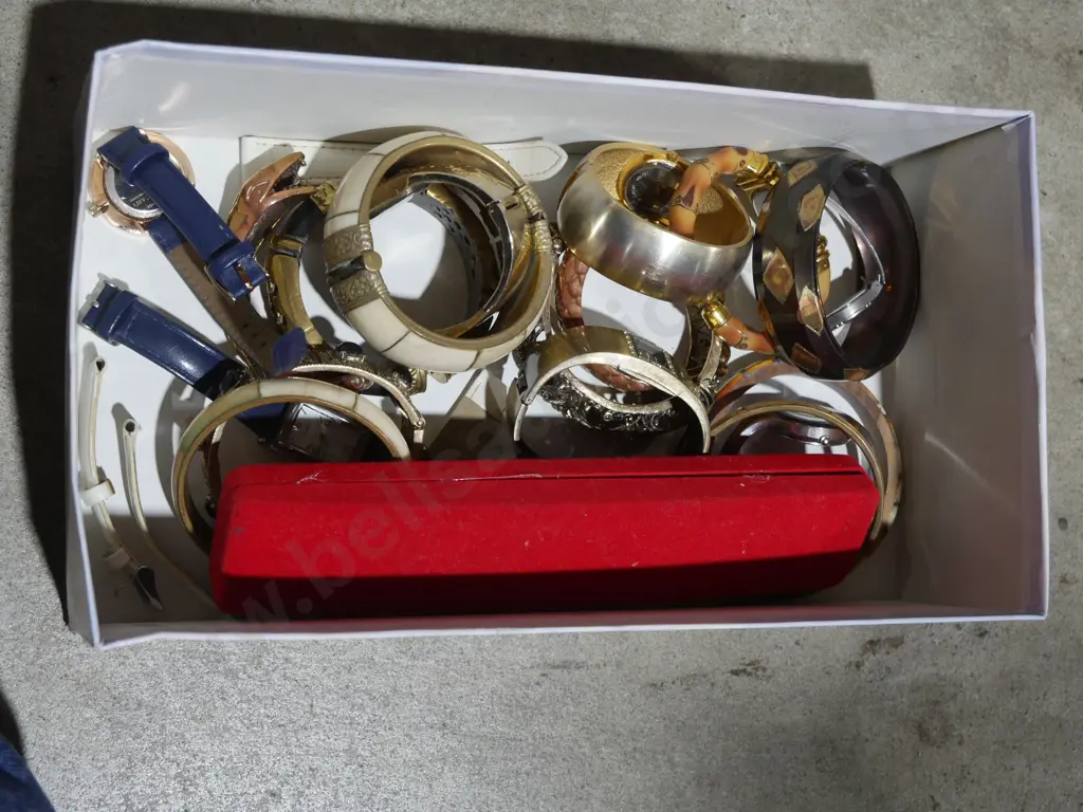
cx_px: 542
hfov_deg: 34.3
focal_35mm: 56
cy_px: 406
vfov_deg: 26.1
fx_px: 1752
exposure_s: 1/60
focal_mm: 28
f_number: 5.3
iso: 640
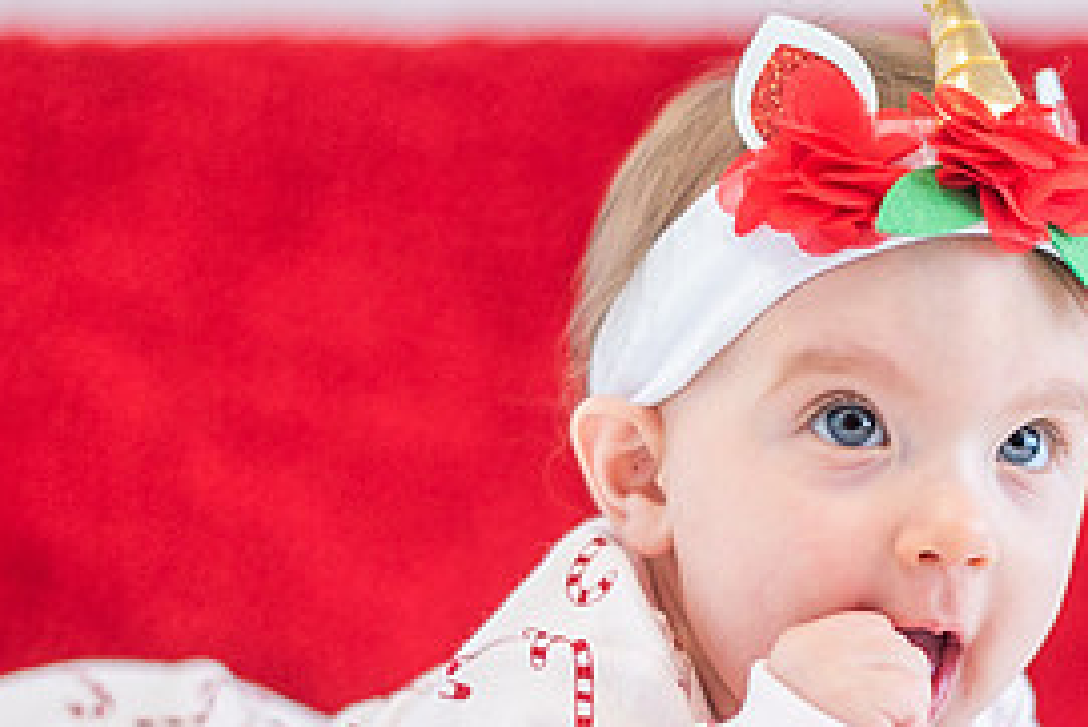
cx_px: 786
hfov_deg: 17.4
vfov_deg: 11.7
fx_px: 3538
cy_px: 614
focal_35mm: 117
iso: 500
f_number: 2
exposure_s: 1/250
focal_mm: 50
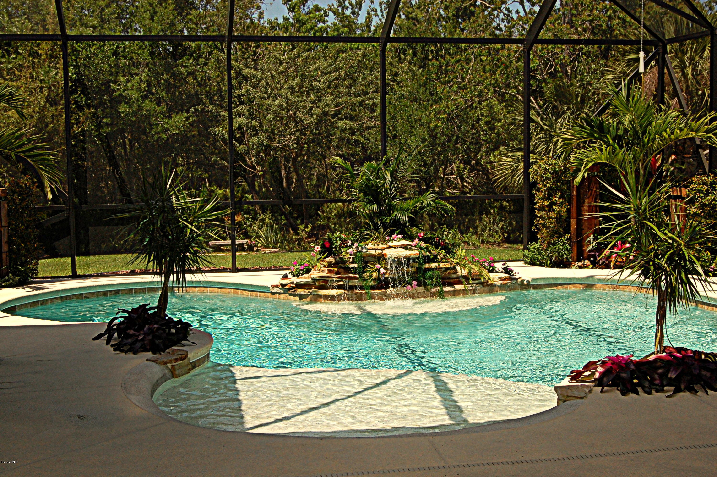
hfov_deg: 41.1
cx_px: 358
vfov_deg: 28.0
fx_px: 955
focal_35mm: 48
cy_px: 238
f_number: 11
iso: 400
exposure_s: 1/500
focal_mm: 32
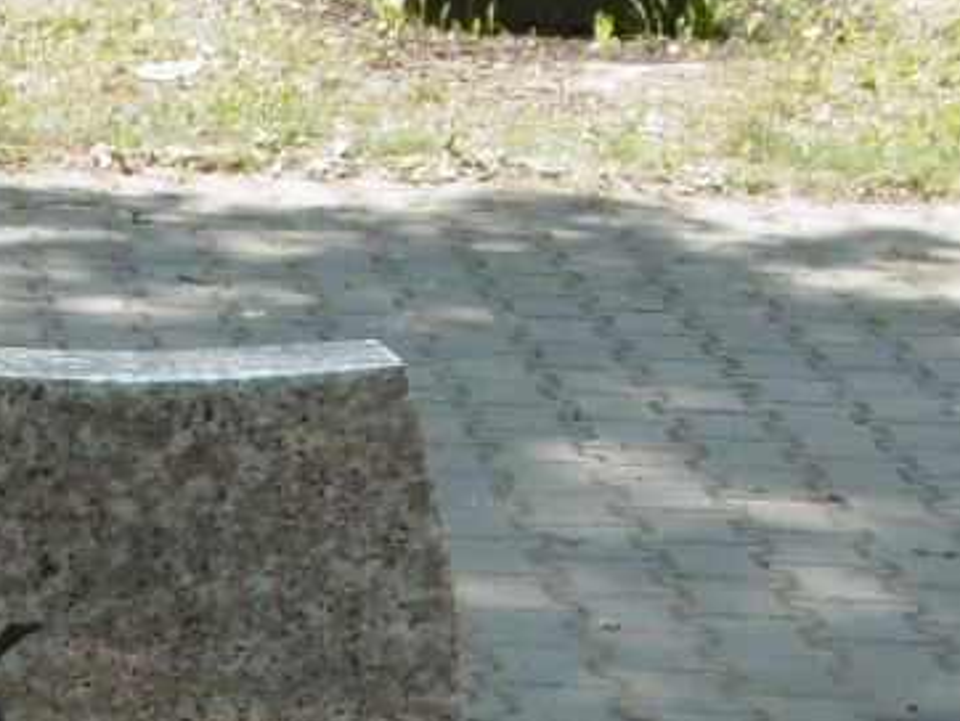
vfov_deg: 6.0
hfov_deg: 7.9
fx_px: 6744
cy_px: 1248
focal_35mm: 243
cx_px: -695
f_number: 3.8
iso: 100
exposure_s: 1/320
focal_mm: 7.7
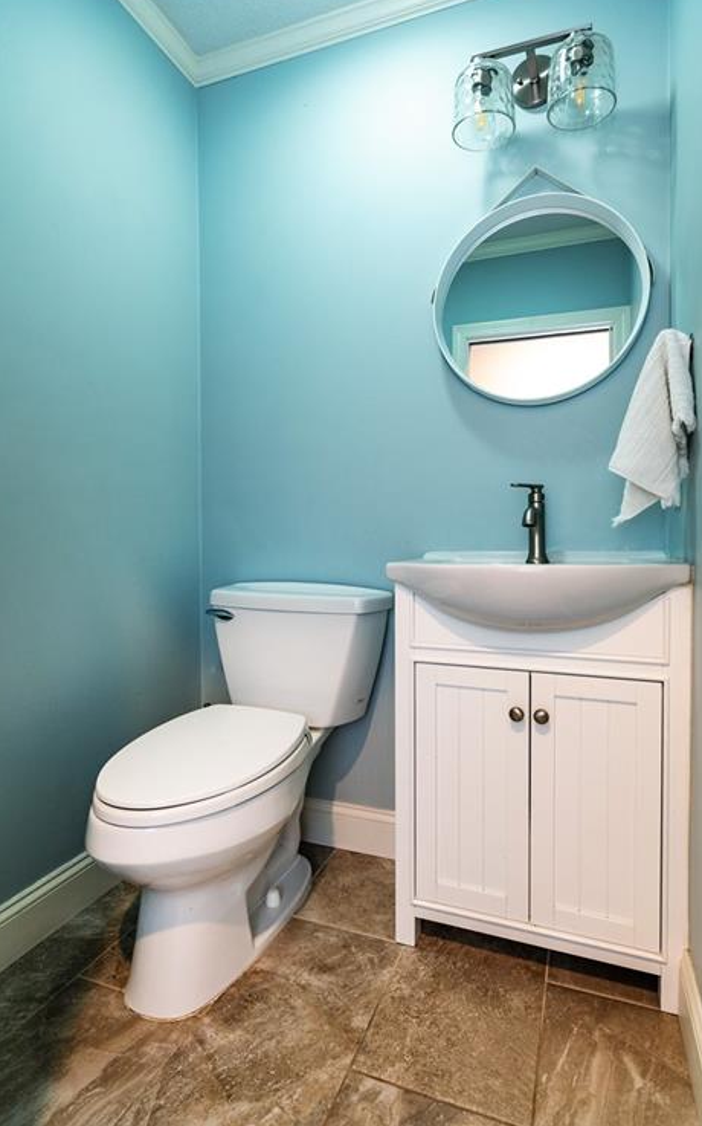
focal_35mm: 17
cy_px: 565
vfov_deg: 94.4
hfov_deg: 67.9
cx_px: 353
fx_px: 521
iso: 320
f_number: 6.3
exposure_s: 1/4
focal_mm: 16
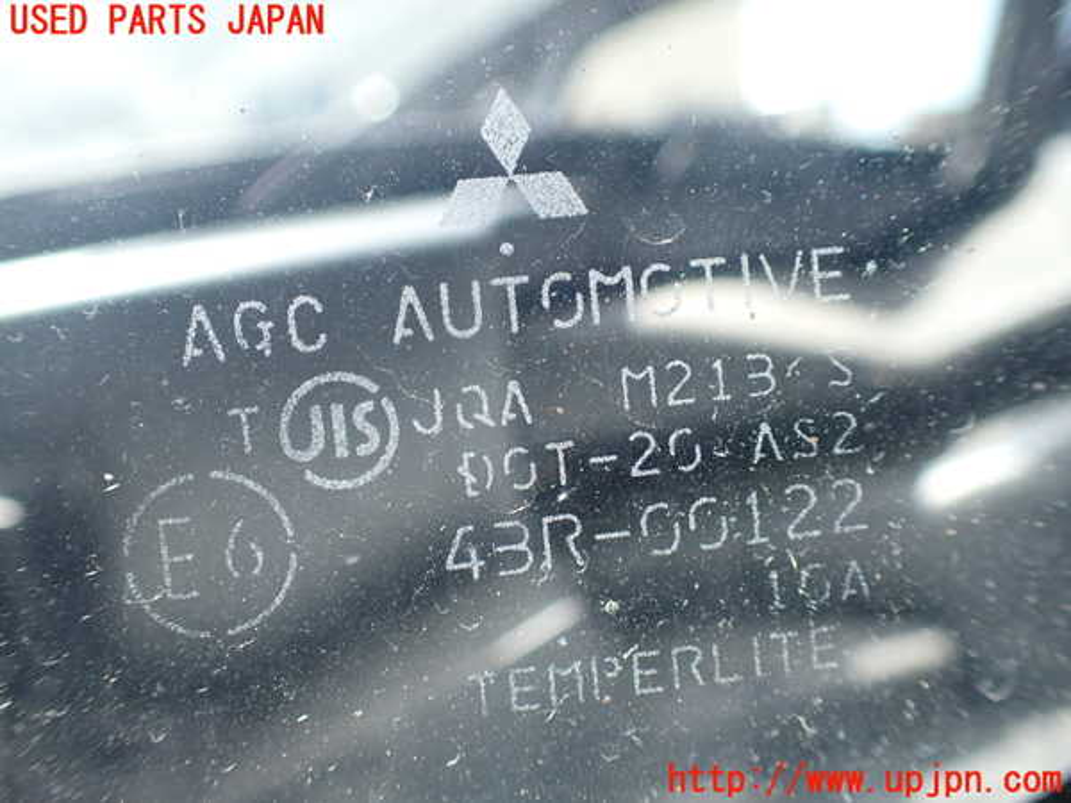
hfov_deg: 60.0
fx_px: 928
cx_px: 536
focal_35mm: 30
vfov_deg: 46.8
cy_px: 402
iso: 100
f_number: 2.3
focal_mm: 5.4
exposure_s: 1/200
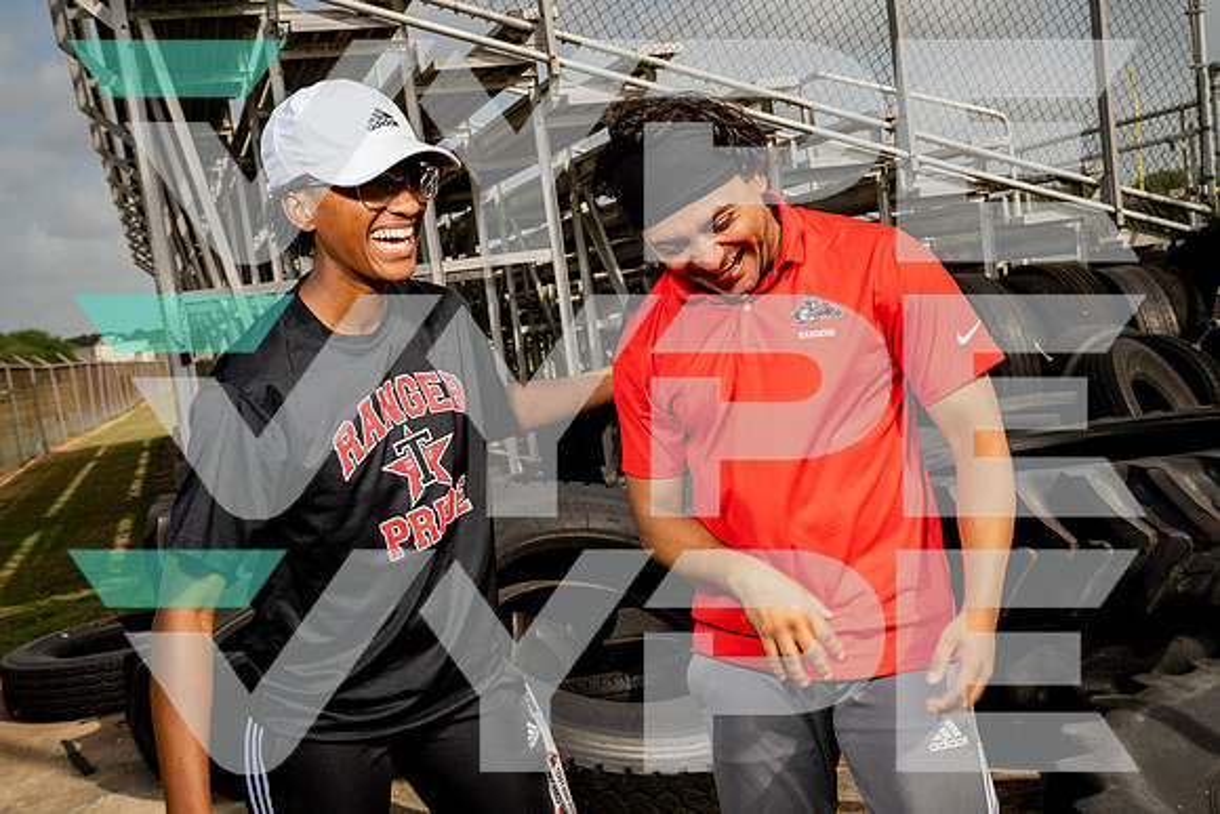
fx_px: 1322
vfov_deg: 34.2
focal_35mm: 39
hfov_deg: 49.5
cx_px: 610
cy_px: 407
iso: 100
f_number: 8
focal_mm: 39
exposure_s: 1/250
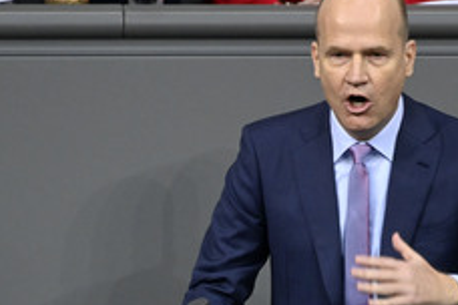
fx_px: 12581
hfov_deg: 2.1
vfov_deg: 1.4
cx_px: 353
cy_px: 223
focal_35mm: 989
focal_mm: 500
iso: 8000
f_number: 5.6
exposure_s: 1/320
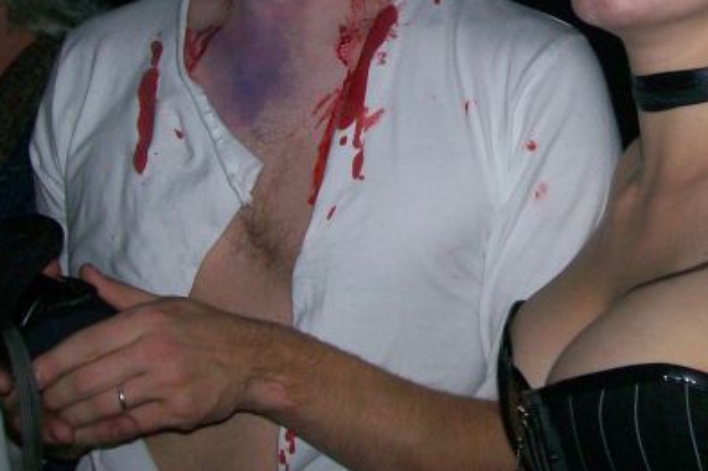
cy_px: 47
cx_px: 509
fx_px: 1493
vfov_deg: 17.6
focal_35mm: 76
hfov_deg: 26.4
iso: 140
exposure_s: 1/64
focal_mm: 6
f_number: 2.7
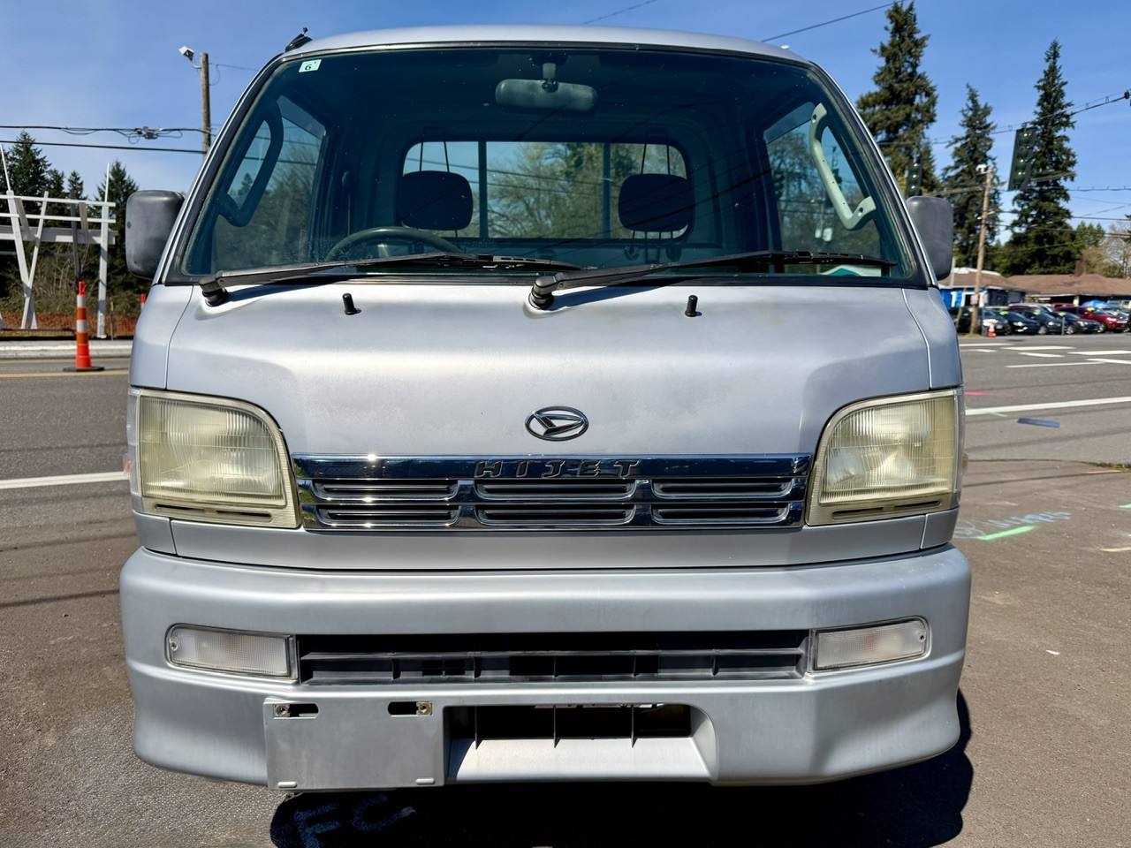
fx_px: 784
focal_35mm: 24
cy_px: 424
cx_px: 566
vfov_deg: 56.8
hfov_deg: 71.6
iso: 100
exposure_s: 1/10309
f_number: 1.78
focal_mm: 6.76
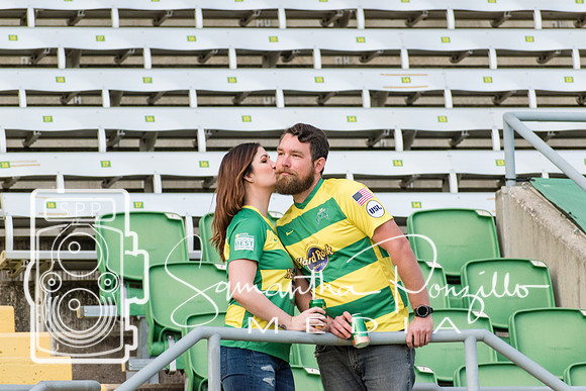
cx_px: 294
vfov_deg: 3.0
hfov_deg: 4.6
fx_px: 7349
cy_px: 196
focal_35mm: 451
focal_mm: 300
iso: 1000
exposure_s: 1/500
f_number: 6.3
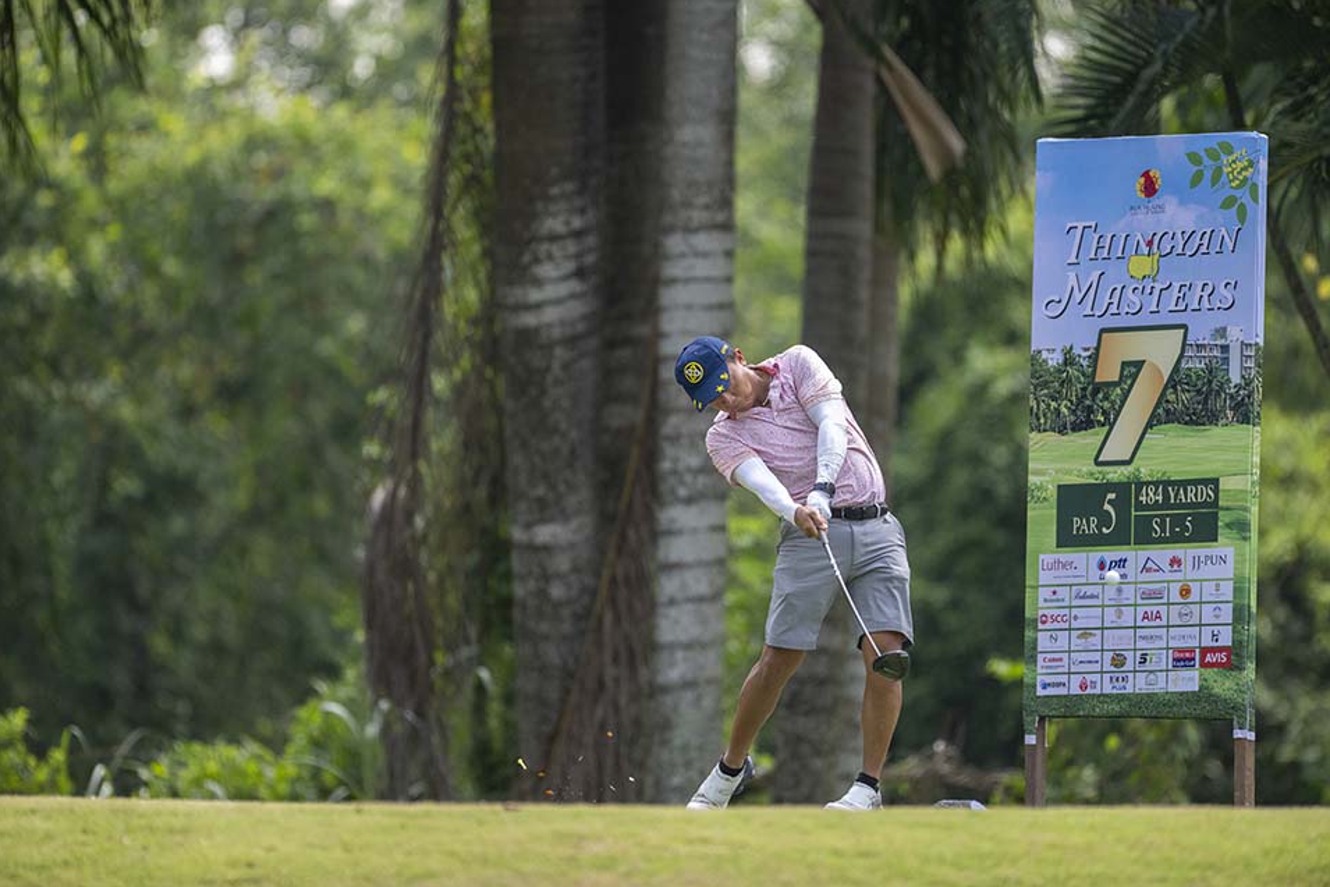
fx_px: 14853
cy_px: 443
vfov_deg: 3.4
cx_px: 663
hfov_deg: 5.1
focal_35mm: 402
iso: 1800
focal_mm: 400
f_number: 2.8
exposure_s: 1/6400
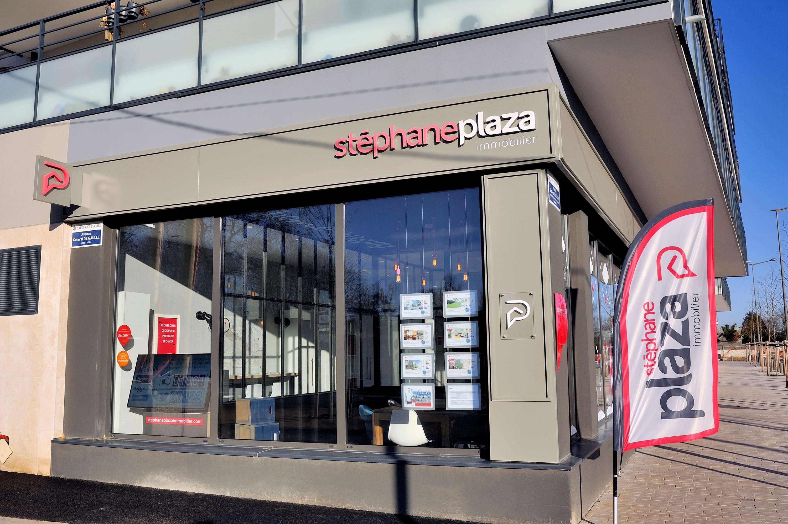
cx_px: 394
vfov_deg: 42.3
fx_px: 678
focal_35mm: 31
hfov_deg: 60.3
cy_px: 262
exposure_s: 1/400
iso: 200
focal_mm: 31
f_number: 10
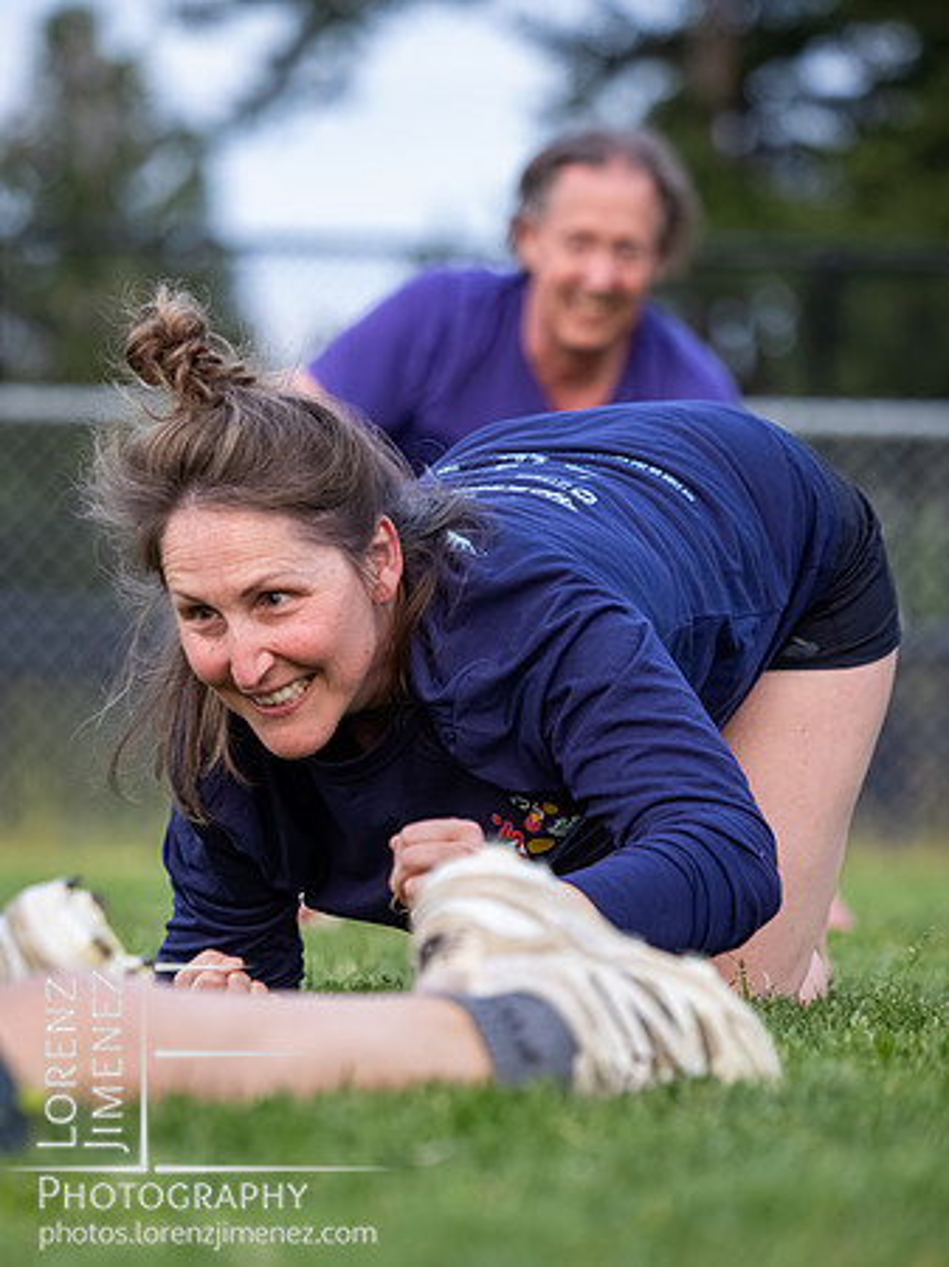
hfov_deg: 6.5
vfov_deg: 8.6
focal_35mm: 230
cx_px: 474
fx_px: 8415
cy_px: 634
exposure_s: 1/500
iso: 2500
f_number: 2.8
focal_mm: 115
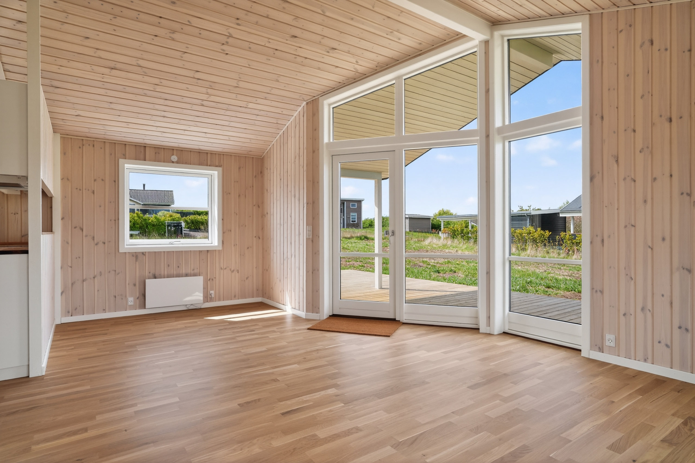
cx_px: 348
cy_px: 232
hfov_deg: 84.0
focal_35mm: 20
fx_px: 386
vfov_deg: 61.9
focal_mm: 20
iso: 400
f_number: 8
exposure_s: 1/500
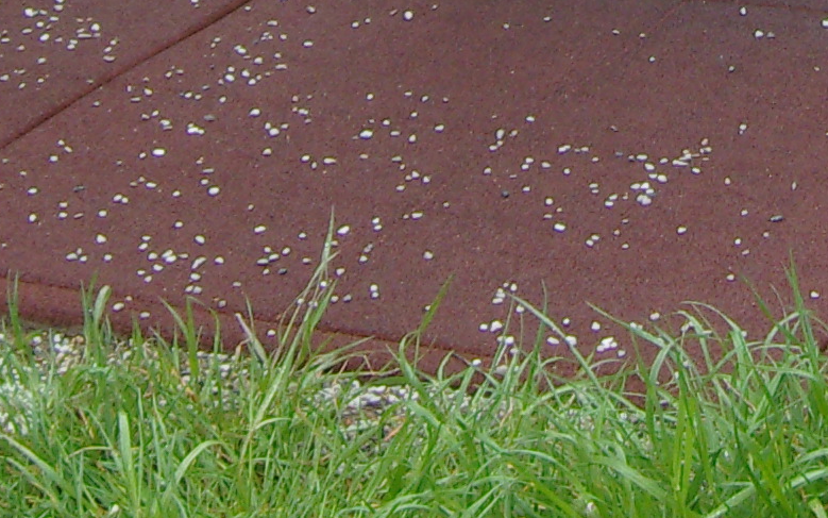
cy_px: -599
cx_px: 800
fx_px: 3408
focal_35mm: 151
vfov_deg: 8.2
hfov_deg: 13.7
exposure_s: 1/400
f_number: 2.8
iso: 100
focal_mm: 7.3
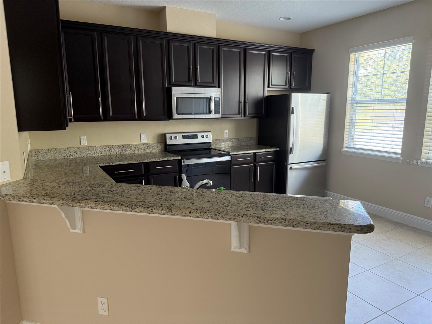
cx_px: 216
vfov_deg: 56.8
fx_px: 300
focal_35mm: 24
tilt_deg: -9.6
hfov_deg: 71.6
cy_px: 162
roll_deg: +0.4
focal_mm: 6.76
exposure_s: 1/62
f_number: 1.78
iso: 200
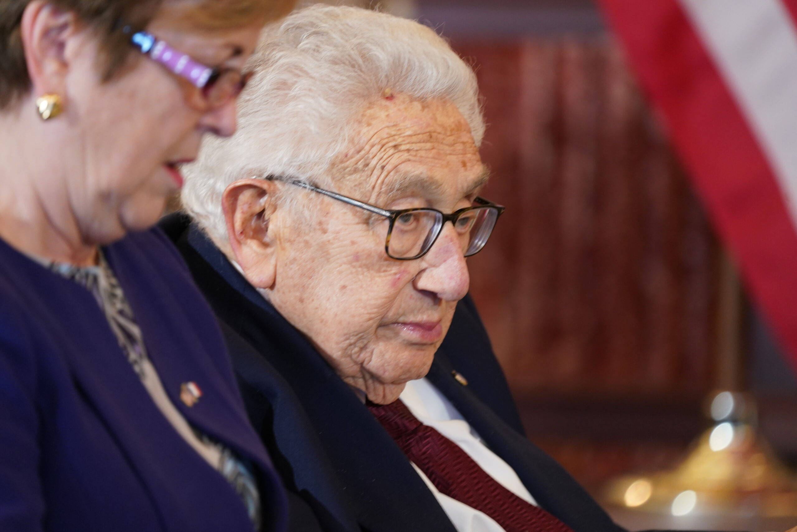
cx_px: 398
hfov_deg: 5.2
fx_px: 8855
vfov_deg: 3.4
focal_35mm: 400
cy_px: 266
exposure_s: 1/50
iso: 2000
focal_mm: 400
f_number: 5.6
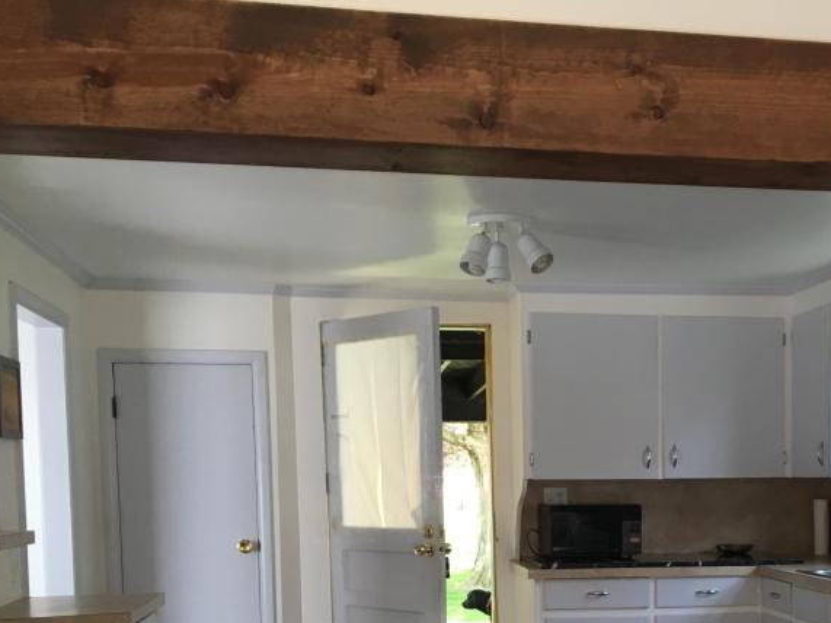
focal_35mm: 52
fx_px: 1248
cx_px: 588
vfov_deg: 27.1
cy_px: 557
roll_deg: +0.4
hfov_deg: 36.2
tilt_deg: -2.2
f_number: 2.2
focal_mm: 4.15
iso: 32
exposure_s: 1/30
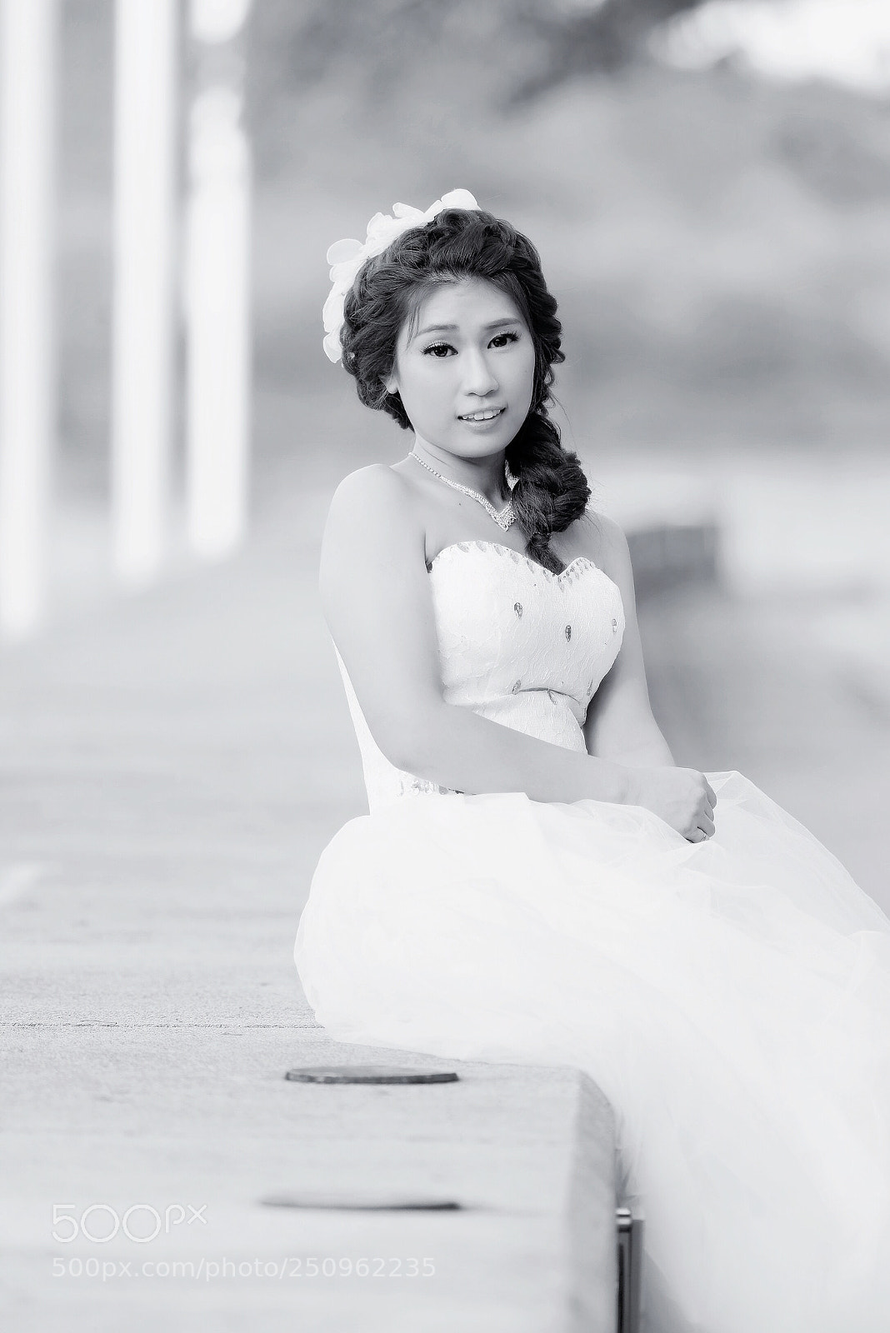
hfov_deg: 4.6
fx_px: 11115
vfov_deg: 6.9
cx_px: 445
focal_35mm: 300
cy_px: 666
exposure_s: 1/500
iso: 500
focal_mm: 300
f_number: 4
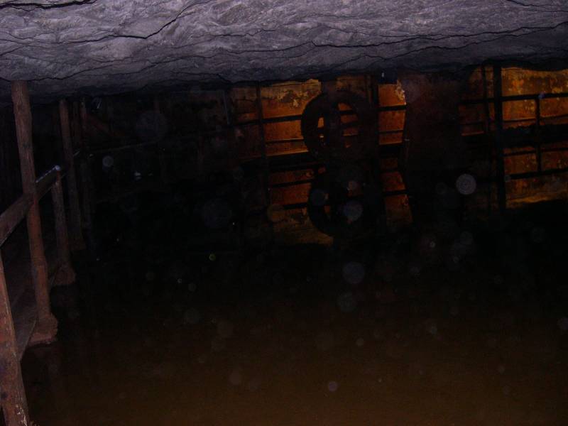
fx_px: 624
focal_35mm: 38
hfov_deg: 49.0
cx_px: 284
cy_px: 213
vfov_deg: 37.7
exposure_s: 1/60
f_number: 2.8
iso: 400
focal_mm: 8
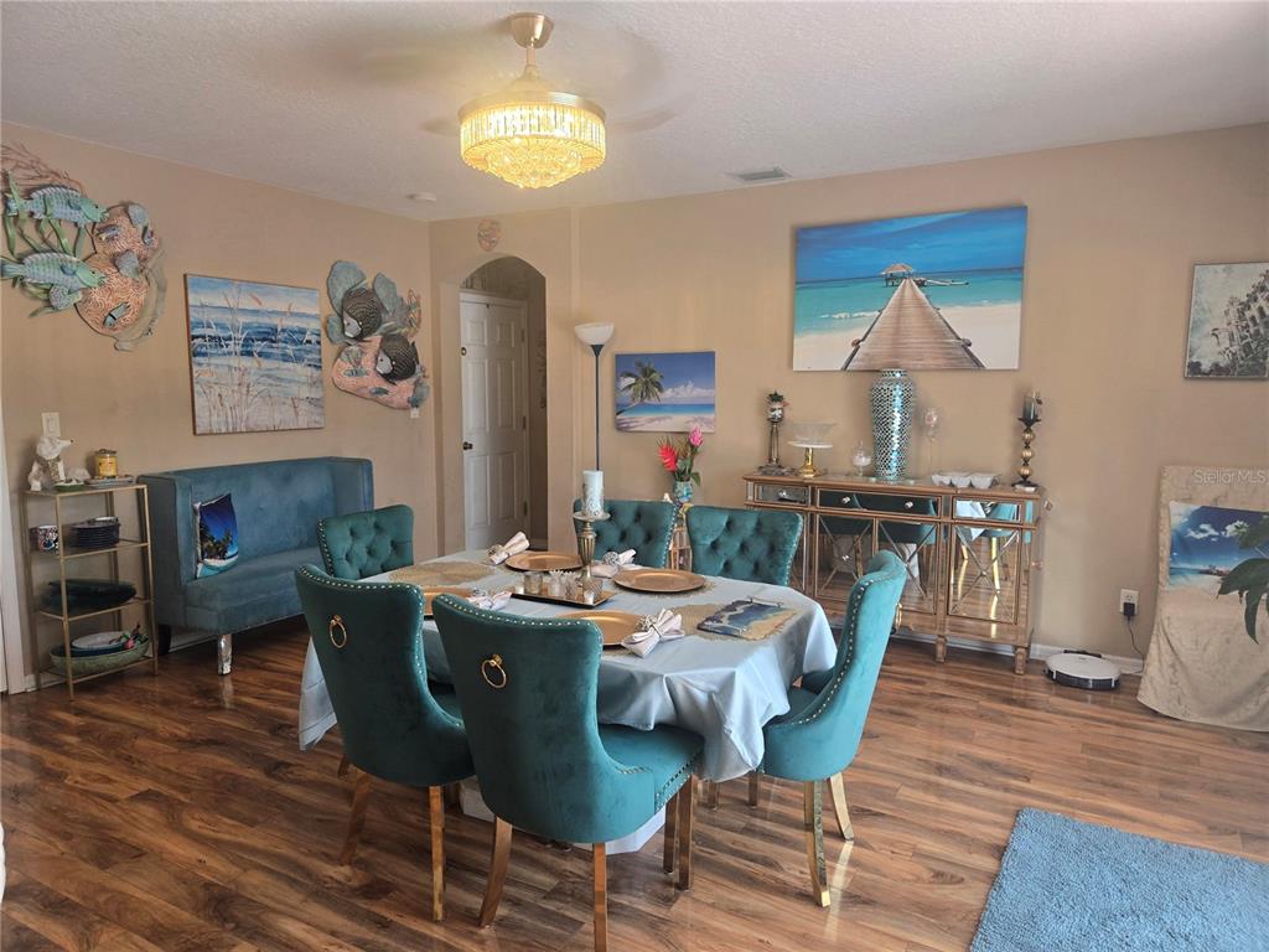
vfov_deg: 58.9
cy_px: 476
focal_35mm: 23
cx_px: 634
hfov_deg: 73.9
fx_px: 843
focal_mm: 5.4
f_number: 1.8
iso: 80
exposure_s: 1/120
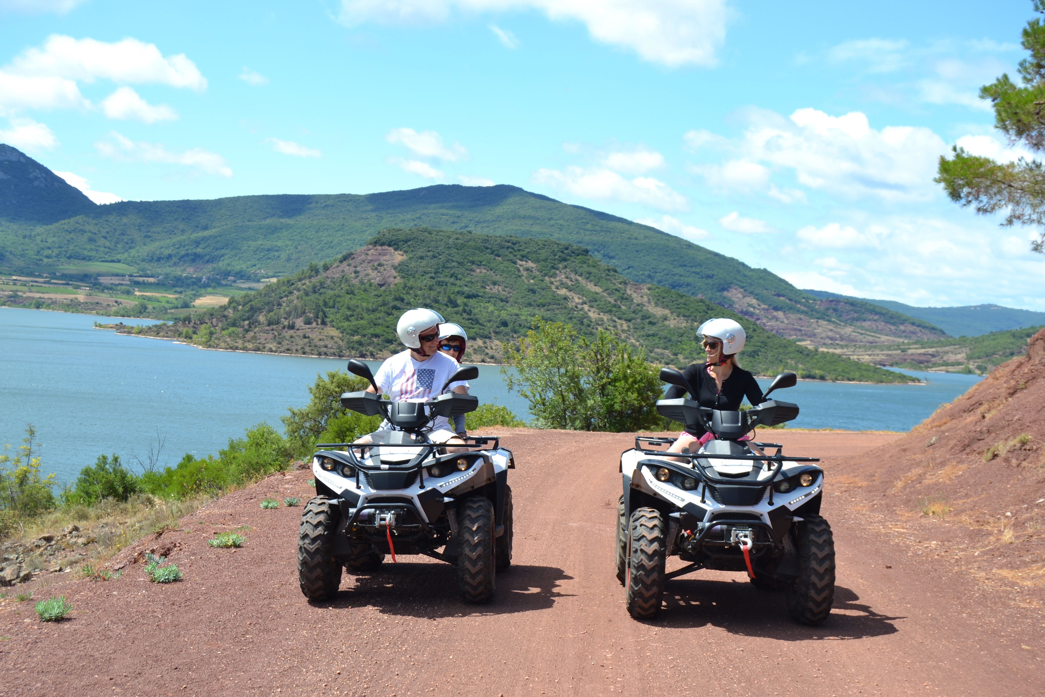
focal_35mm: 48
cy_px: 348
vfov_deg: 28.1
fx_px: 1393
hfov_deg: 41.1
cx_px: 522
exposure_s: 1/200
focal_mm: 32
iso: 100
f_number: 7.1
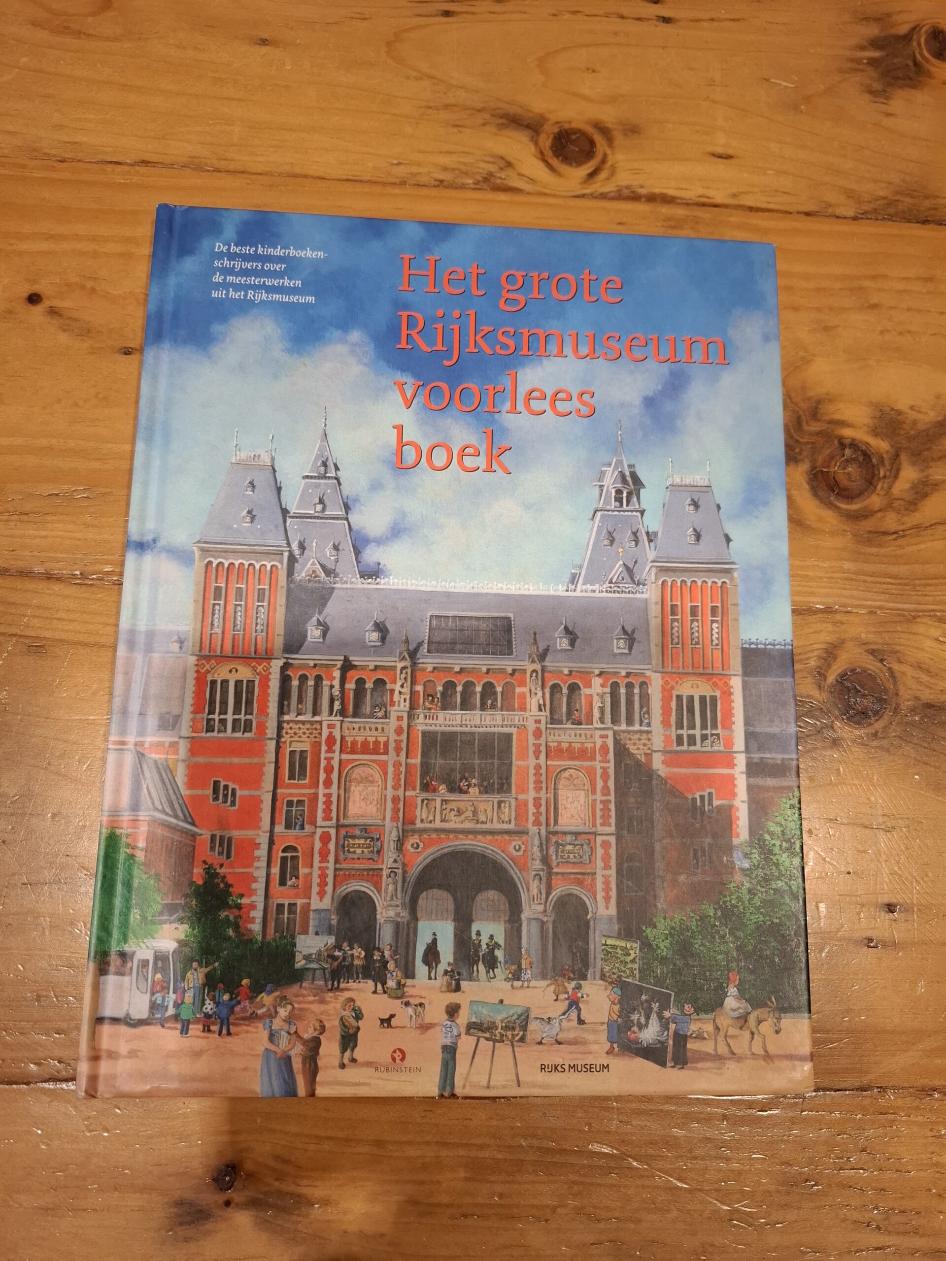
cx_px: 473
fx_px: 838
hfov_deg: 58.9
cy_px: 630
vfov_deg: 73.9
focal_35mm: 23
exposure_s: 1/100
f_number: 1.8
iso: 250
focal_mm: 5.54
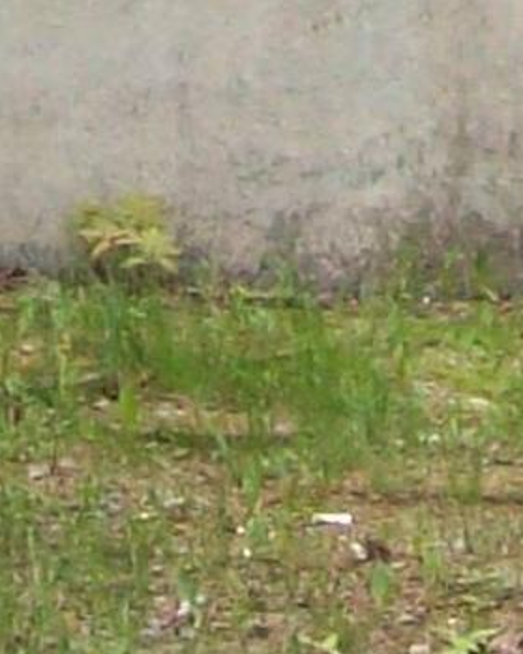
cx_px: 141
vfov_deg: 6.0
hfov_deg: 5.1
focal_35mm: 302
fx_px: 5846
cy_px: -1192
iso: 80
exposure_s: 1/106
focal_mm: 6
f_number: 2.7
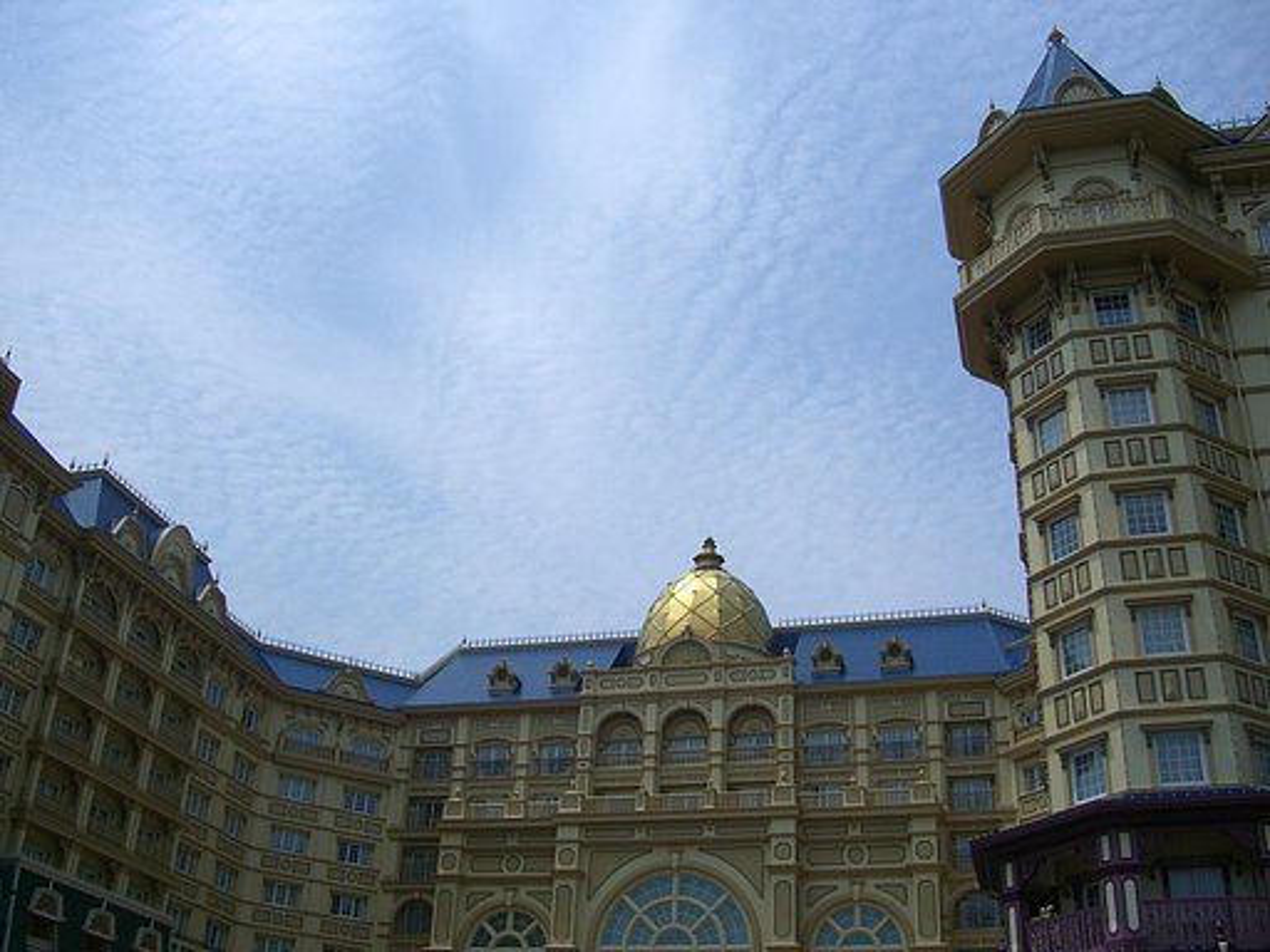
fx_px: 1394
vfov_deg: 37.7
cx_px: 635
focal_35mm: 38
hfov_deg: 49.0
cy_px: 476
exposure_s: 1/1000
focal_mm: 7.9
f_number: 5.6
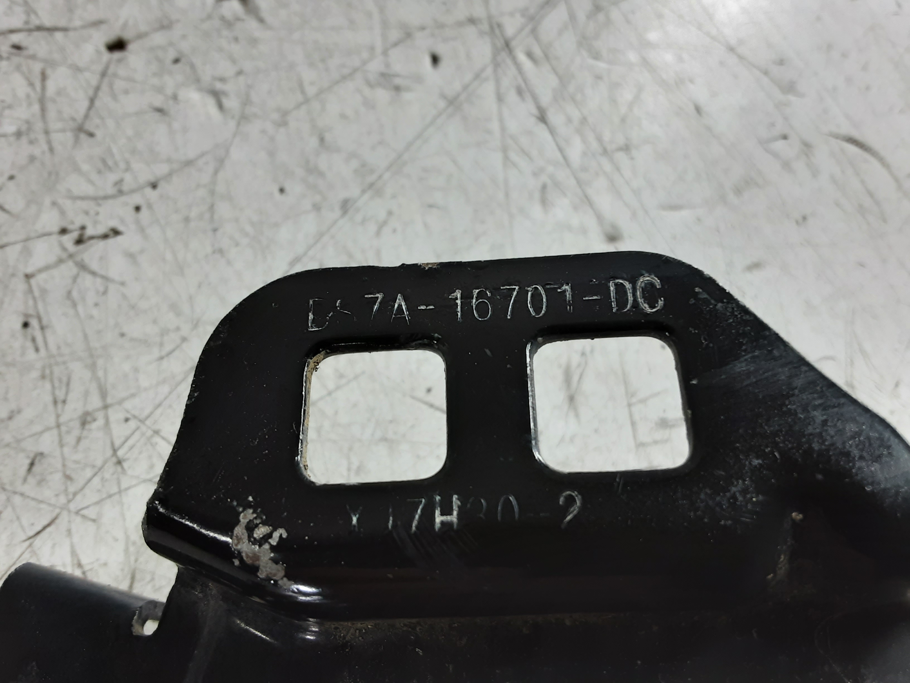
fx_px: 710
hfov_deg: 65.3
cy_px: 342
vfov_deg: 51.4
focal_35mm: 27
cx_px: 455
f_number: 1.9
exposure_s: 1/50
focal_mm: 2.91
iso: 80
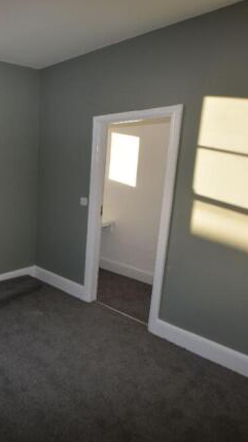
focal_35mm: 24
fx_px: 281
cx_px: -5
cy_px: 221
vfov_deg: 76.3
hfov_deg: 41.0
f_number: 5.6
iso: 200
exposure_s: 1/125
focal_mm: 10
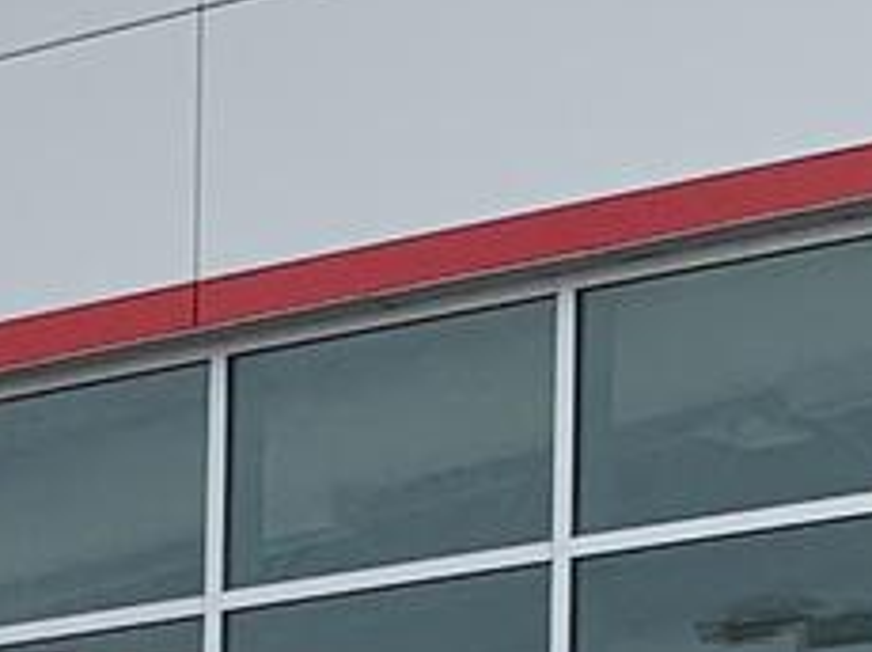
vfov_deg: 9.3
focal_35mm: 145
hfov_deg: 11.5
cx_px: -1137
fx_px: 3649
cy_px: 1494
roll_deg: -0.2
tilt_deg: -2.0
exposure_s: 1/2160
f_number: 1.8
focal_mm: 4.25
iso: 25
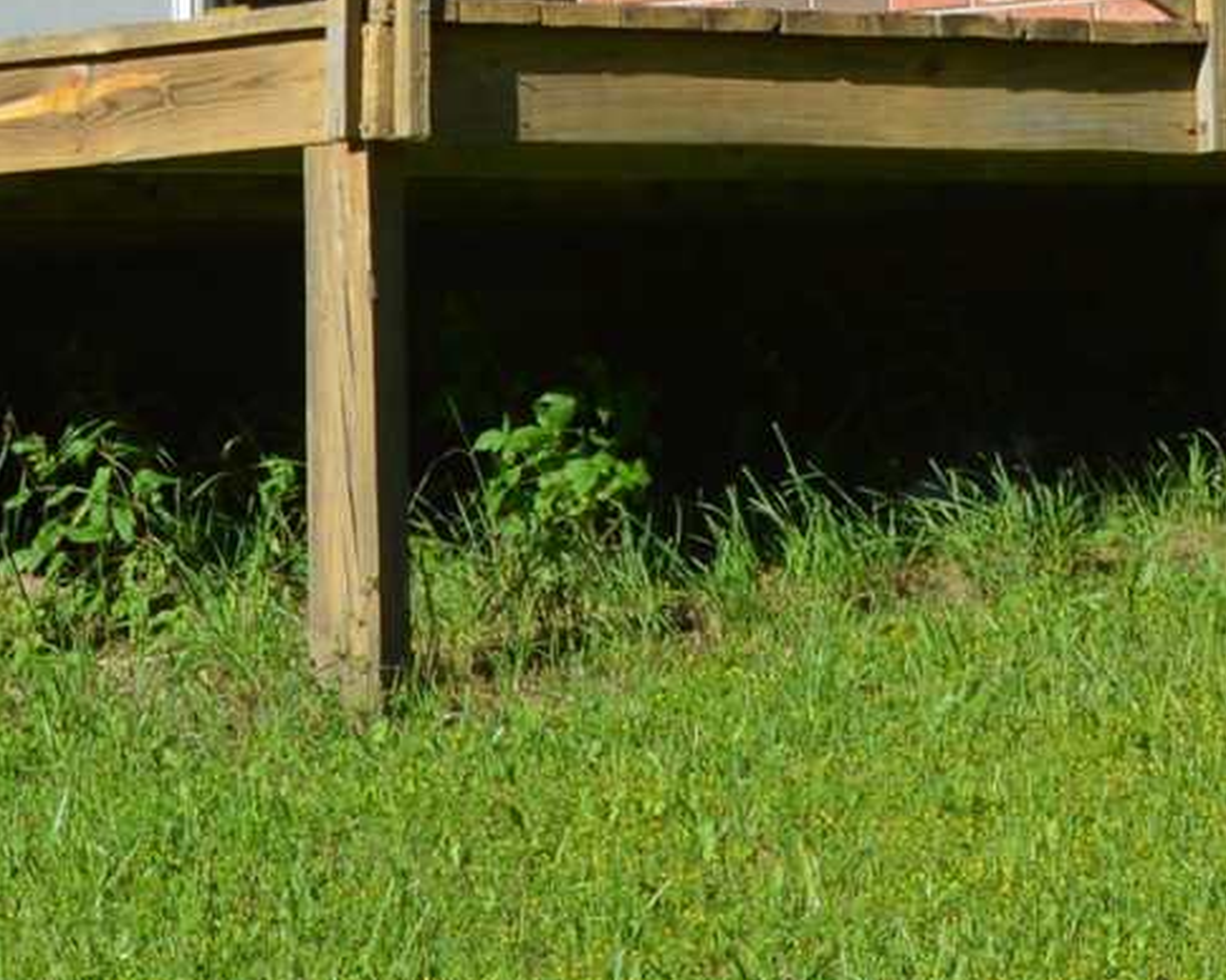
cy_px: -1010
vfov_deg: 7.6
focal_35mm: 196
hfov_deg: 9.8
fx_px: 7112
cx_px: 1269
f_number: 8
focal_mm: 22
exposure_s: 1/250
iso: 100
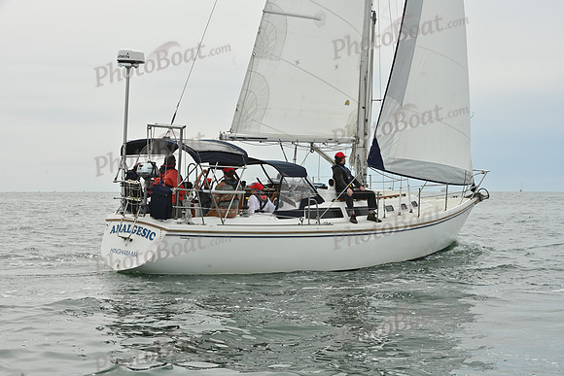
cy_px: 188
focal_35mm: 70
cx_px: 282
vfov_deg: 19.5
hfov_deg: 28.8
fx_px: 1097
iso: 320
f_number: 10
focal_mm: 70
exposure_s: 1/800
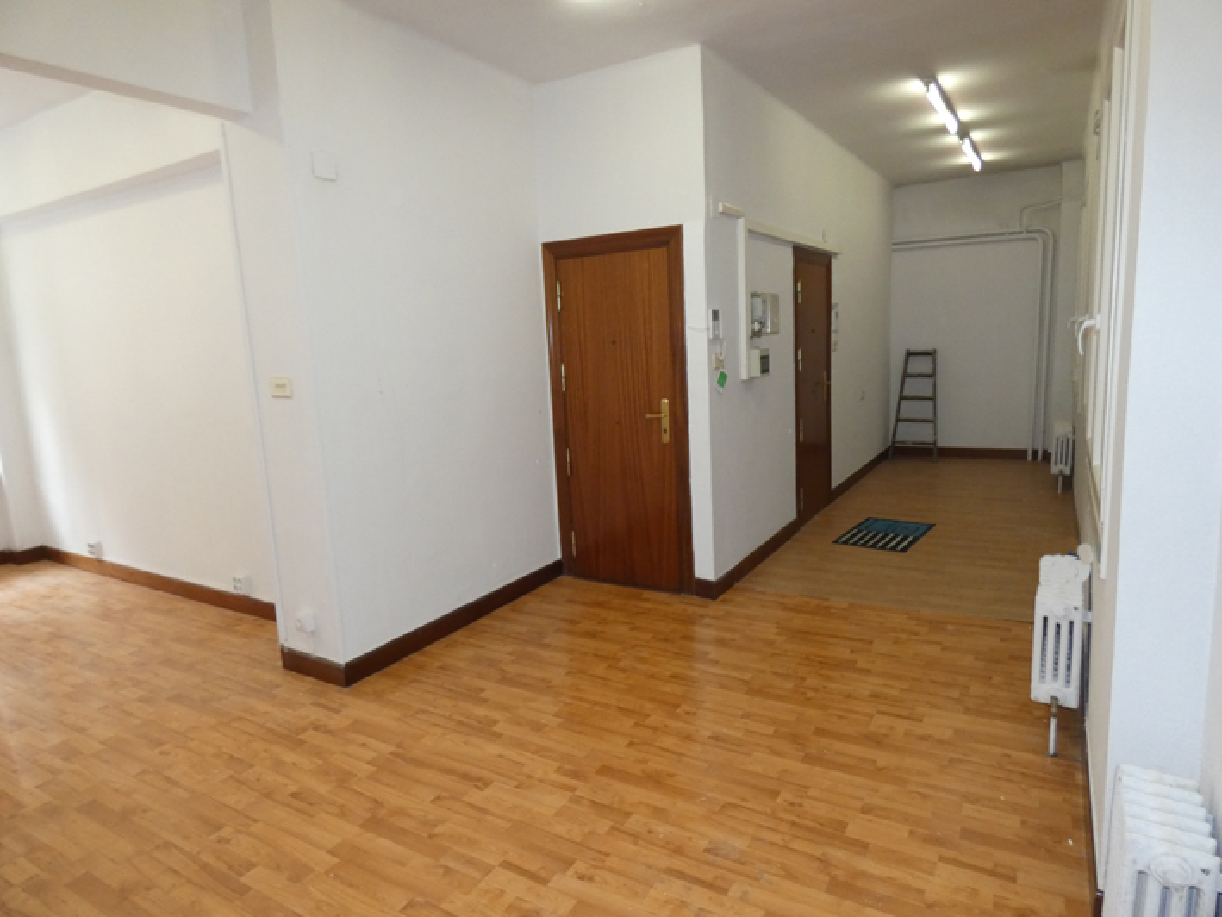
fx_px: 706
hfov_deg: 81.7
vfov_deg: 66.0
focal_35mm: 20
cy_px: 458
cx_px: 611
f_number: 2.8
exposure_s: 1/50
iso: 400
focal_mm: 3.6
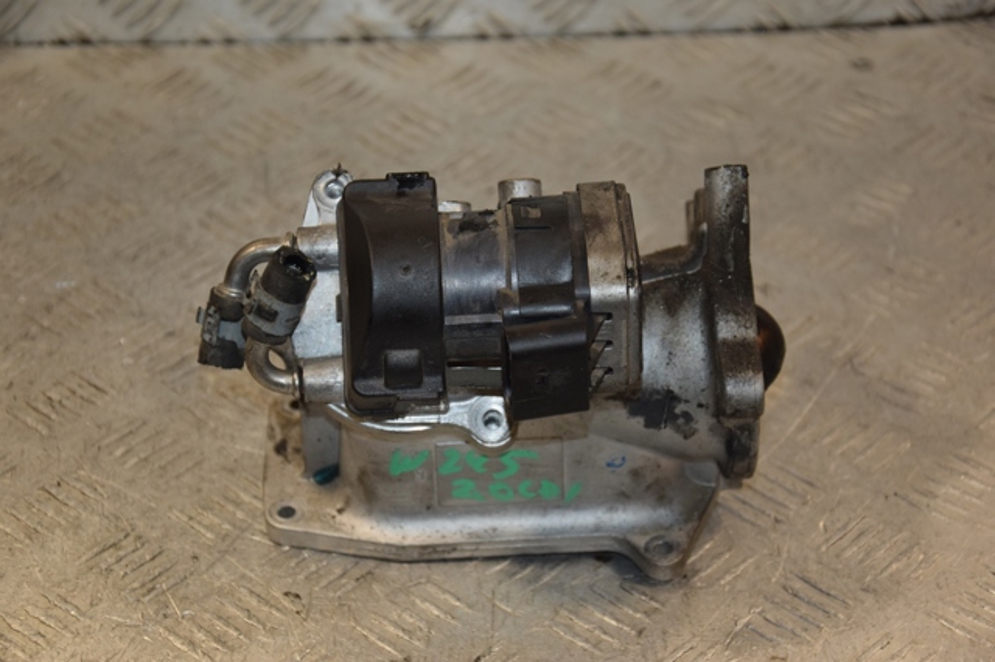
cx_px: 498
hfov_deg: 20.6
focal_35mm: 99
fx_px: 2735
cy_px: 331
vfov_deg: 13.8
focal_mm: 66
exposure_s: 1/200
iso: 800
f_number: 5.3
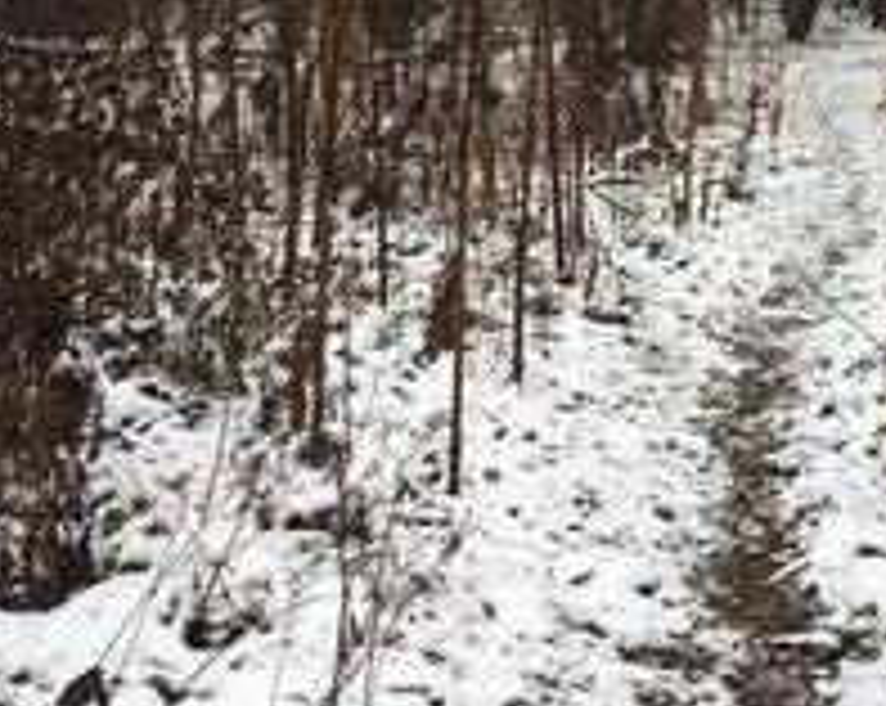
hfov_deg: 26.1
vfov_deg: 20.4
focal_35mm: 72
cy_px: -29
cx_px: 670
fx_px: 1885
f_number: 2.2
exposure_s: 1/258
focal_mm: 4.15
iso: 25
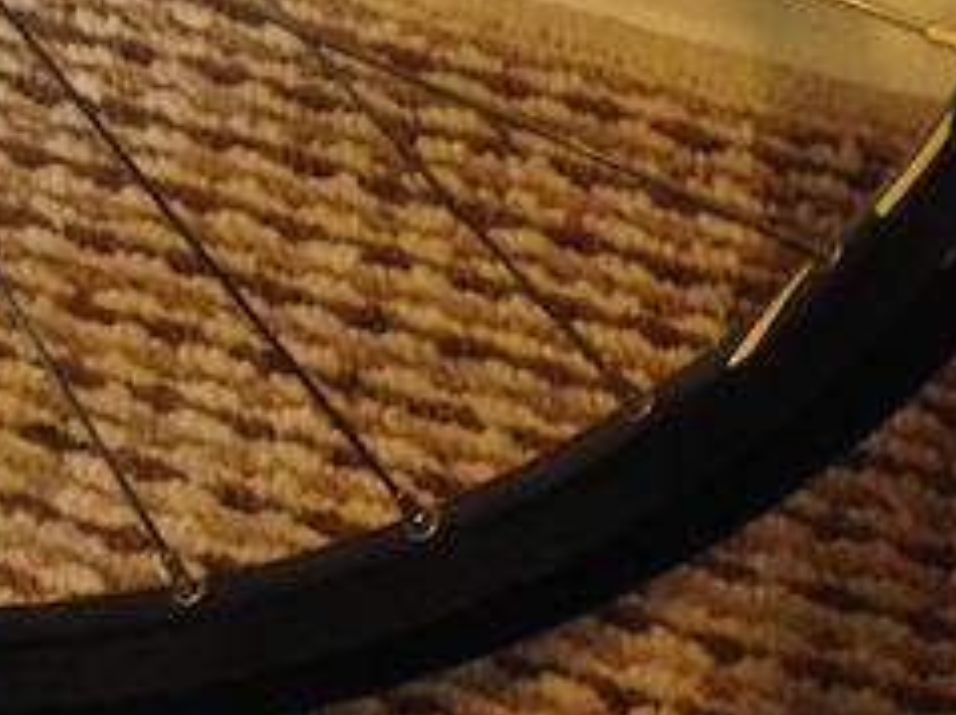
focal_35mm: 142
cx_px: -506
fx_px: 3918
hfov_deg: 13.1
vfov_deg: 9.6
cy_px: -791
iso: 250
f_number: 2.4
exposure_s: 1/20
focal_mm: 4.12
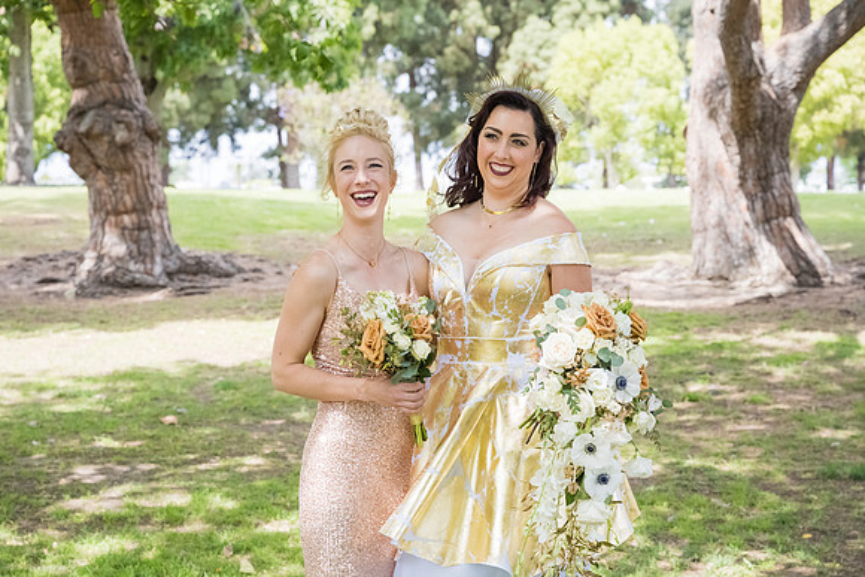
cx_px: 432
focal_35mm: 70
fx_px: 1682
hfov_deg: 28.8
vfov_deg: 19.5
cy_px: 288
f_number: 5.6
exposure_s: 1/1600
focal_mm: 70
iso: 1250
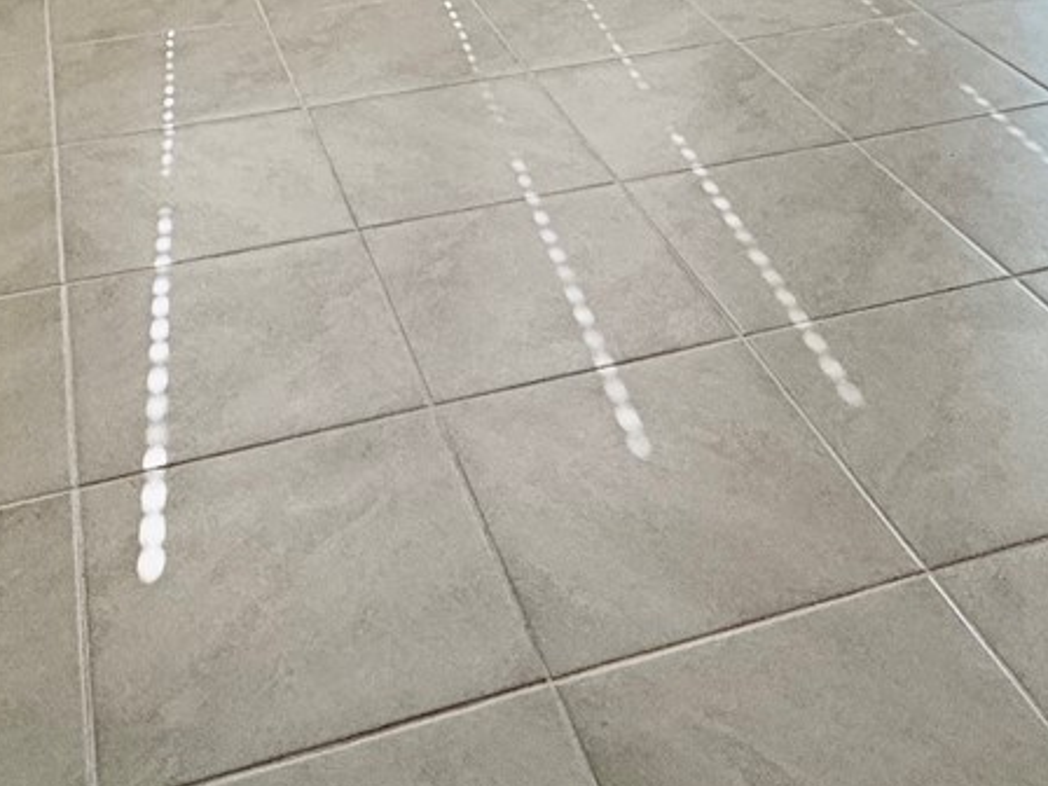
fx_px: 1514
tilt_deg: -5.0
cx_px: 494
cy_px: -454
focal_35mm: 50
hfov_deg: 38.2
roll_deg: +0.9
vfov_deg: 22.6
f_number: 2.2
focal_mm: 2.22
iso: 40
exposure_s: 1/470
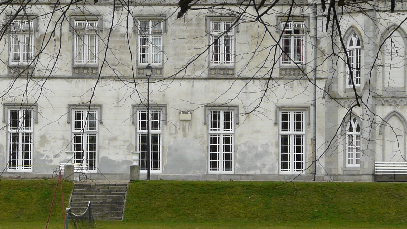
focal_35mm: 182
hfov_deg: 11.8
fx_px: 1964
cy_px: 89
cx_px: 119
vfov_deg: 6.7
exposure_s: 1/200
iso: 100
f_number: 4.5
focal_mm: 12.9
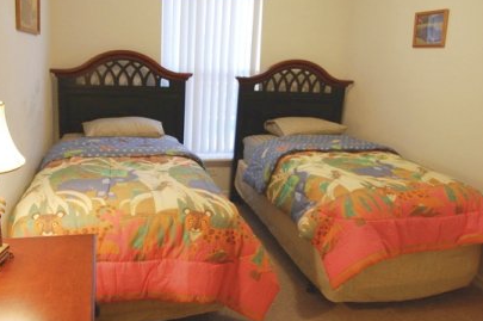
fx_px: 402
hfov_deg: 61.8
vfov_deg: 43.5
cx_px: 216
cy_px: 146
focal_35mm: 30
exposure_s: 1/30
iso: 1600
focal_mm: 18
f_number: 5.6
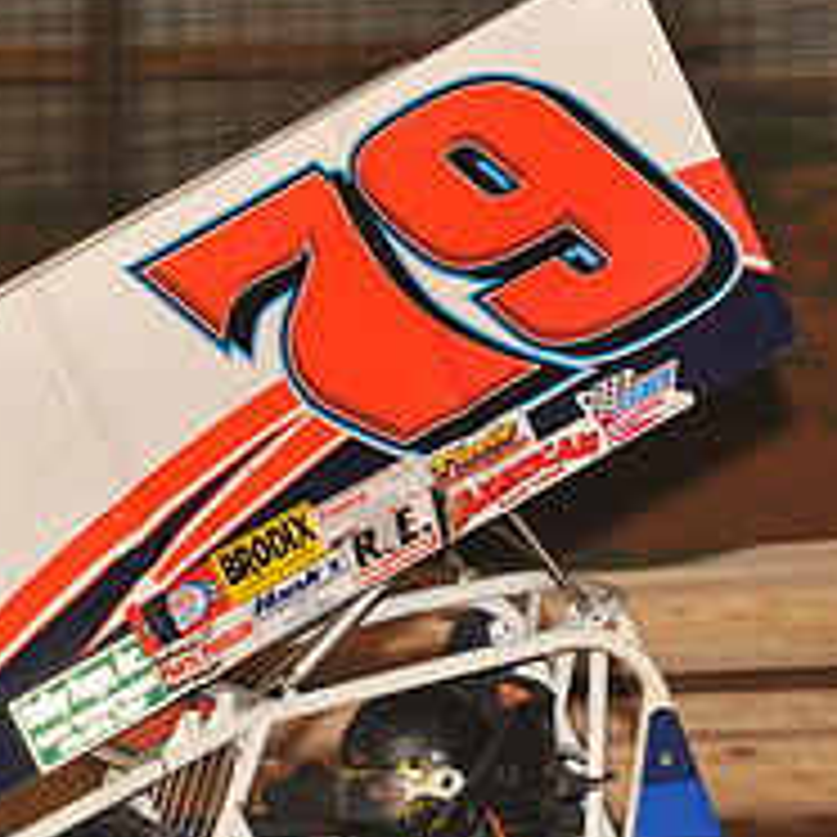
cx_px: 45
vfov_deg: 4.6
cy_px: 772
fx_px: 10505
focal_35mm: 384
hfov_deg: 4.6
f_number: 6.3
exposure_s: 1/320
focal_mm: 145
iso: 1000
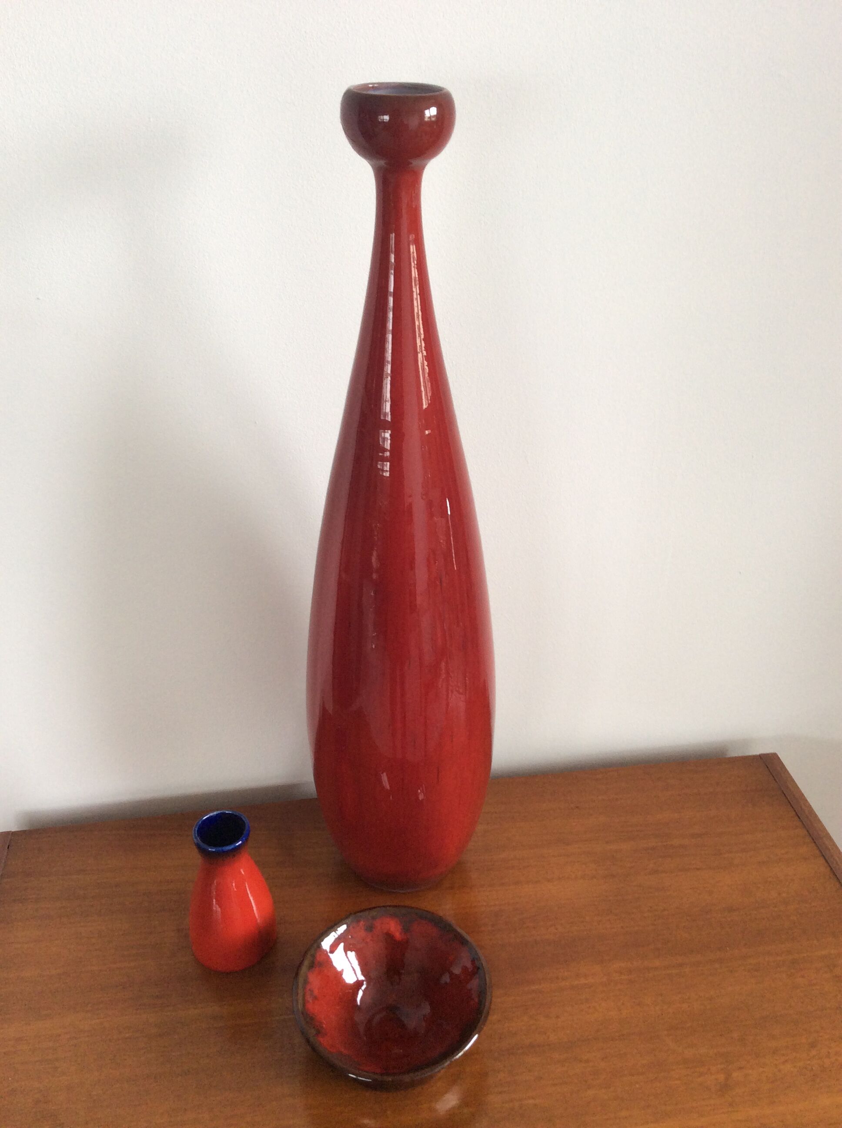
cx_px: 421
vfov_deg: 56.9
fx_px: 1041
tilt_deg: -29.8
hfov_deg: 44.1
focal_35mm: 32
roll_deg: +1.6
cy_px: 564
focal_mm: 3.3
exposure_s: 1/25
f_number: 2.4
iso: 50
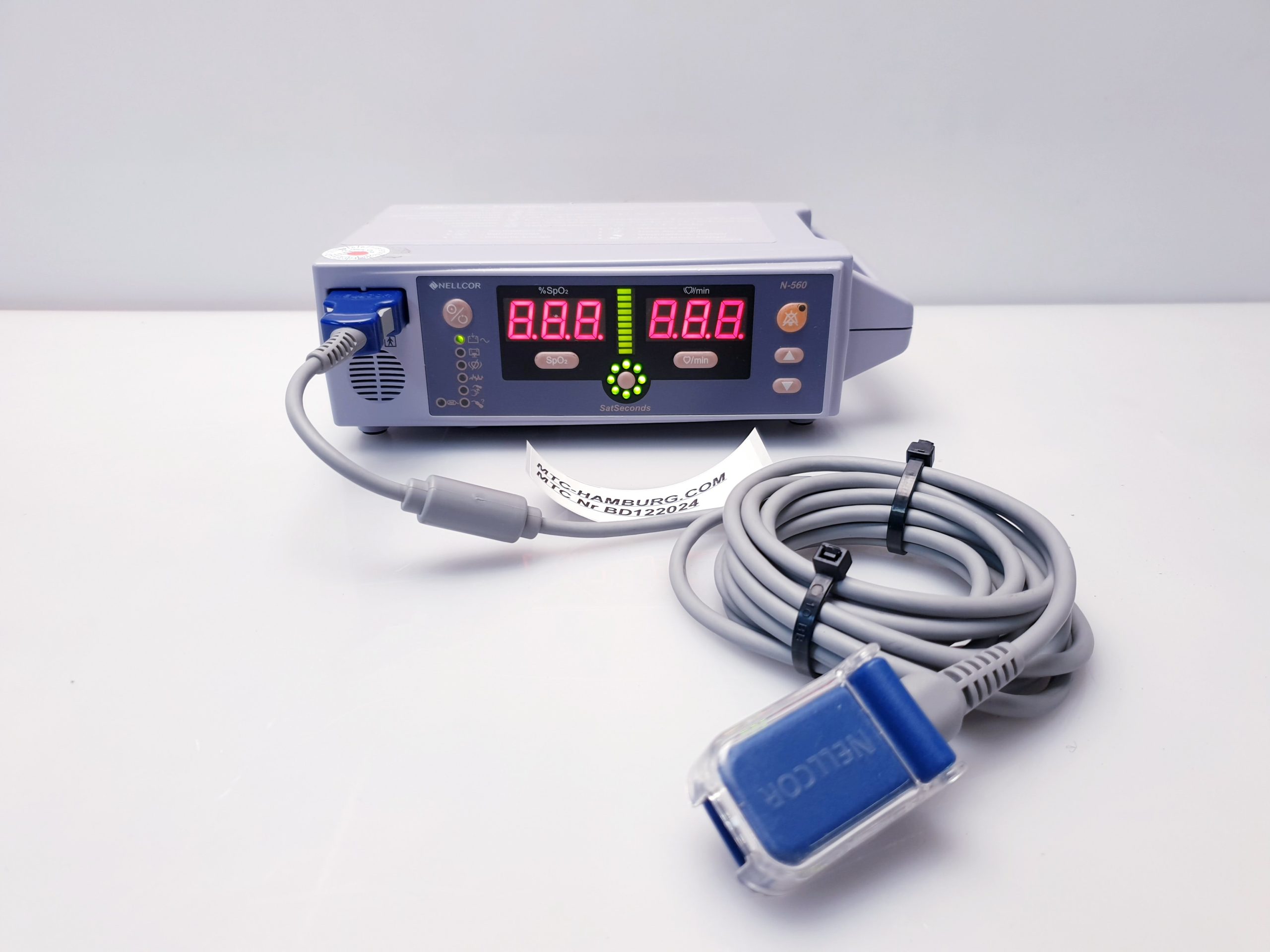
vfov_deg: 53.1
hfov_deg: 67.3
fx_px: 954
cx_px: 635
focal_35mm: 26
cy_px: 476
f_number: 1.5
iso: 64
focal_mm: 4.3
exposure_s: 1/100
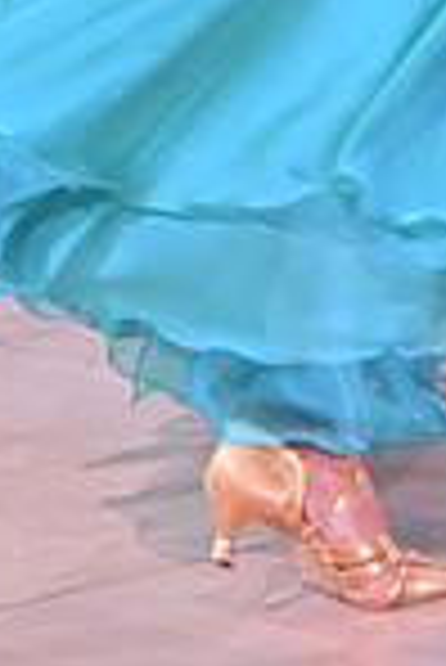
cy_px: -580
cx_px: 381
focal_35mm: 305
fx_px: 5654
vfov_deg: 6.6
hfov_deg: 4.5
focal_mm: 78
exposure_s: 1/400
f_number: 5
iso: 4000
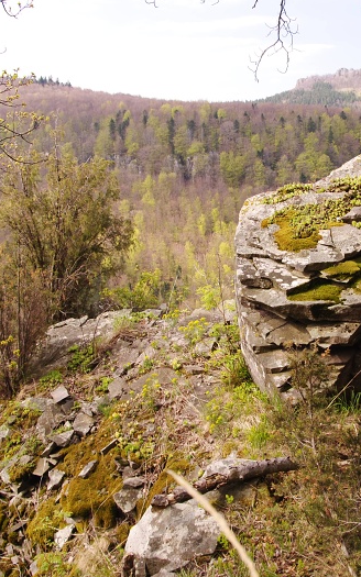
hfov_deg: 29.9
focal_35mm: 42
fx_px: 661
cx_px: 280
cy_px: 290
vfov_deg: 47.2
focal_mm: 18
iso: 200
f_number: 7.1
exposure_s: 1/100
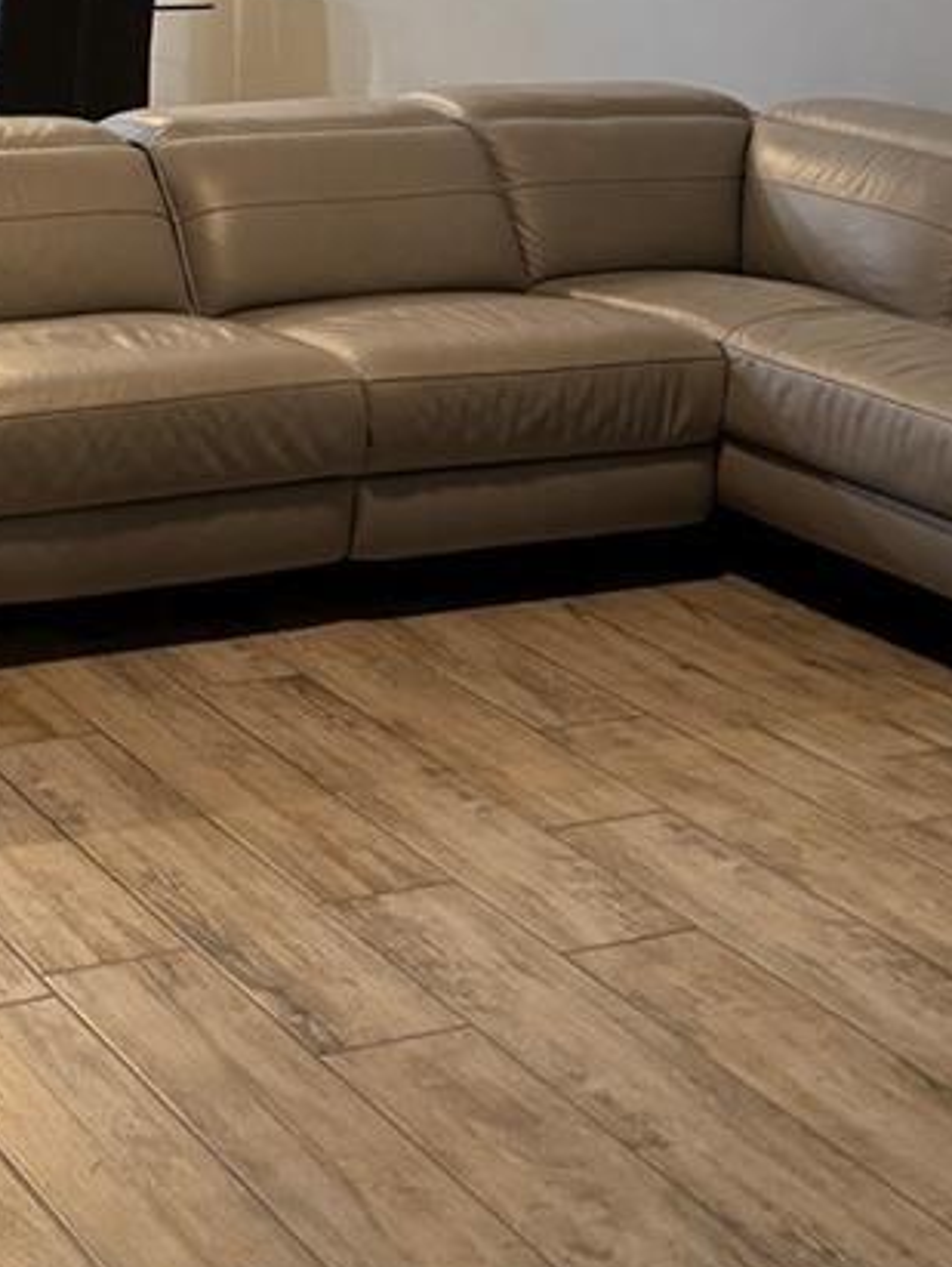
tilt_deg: -5.7
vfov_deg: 25.6
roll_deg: -0.5
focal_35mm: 70
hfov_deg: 20.0
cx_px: -114
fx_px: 2563
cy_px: -145
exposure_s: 1/60
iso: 320
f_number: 1.78
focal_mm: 6.76
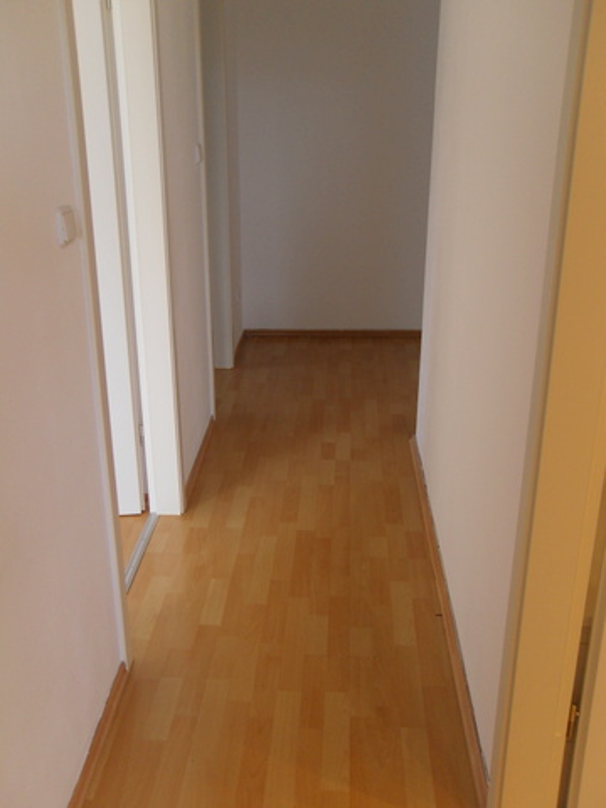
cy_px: 404
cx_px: 303
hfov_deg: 40.7
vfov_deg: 52.6
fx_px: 817
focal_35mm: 35
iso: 100
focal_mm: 6.3
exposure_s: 1/45
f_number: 3.5
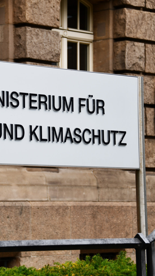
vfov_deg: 13.6
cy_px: 138
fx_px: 1154
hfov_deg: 7.7
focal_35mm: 158
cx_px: 17
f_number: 5.3
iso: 100
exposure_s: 1/800
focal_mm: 100
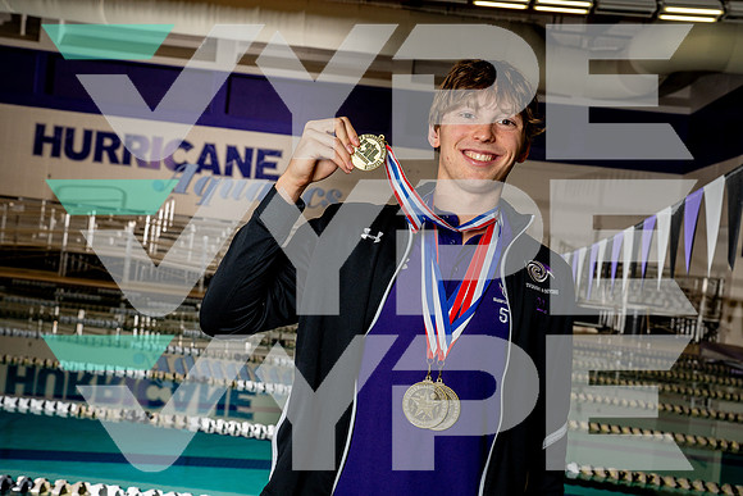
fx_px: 970
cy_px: 248
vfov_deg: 28.7
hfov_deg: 41.9
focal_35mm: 47
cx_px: 372
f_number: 8
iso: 400
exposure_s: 1/250
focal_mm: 47
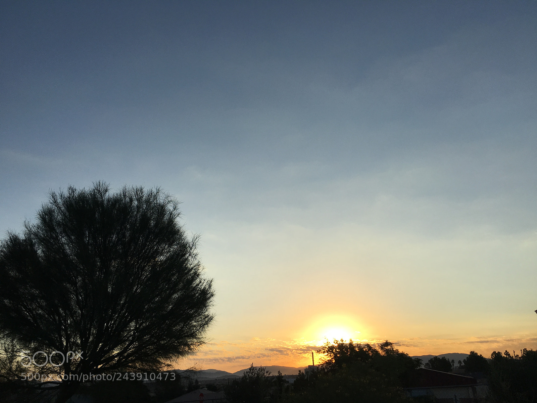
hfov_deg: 61.7
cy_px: 202
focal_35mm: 29
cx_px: 268
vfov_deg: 48.2
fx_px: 450
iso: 25
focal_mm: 4.15
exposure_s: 1/1425
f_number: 2.2
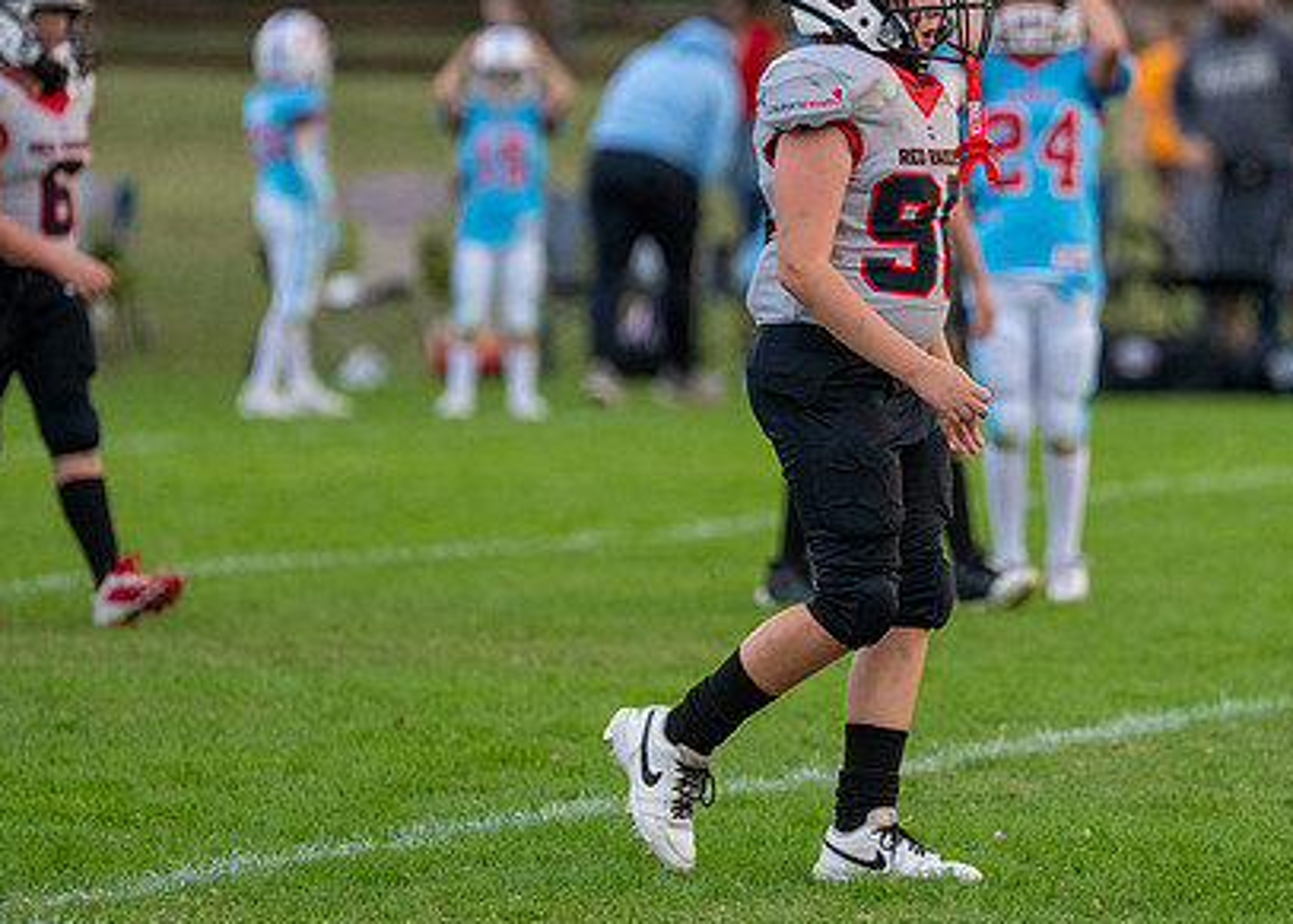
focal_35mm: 396
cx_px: 941
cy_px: 290
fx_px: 14547
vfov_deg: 3.6
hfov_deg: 5.1
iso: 1000
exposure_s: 1/1250
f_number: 2.8
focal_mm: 200
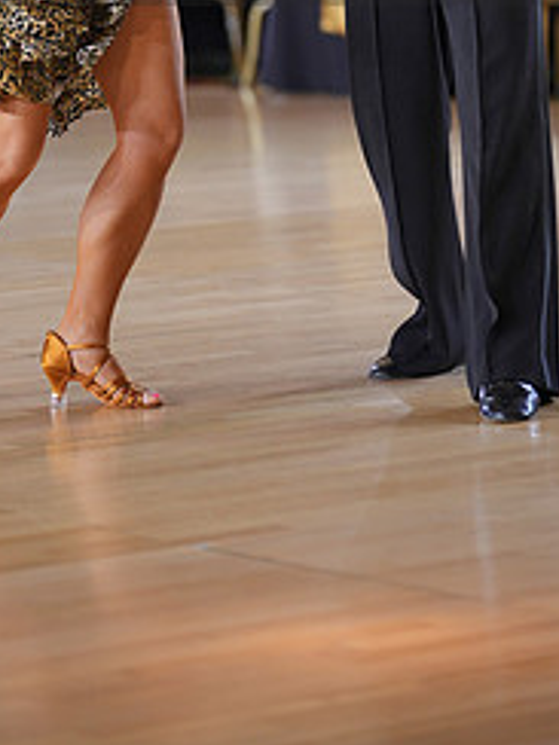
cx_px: 163
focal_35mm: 197
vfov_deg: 9.9
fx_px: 4242
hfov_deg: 7.5
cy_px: -95
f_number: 2
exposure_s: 1/500
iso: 800
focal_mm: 86
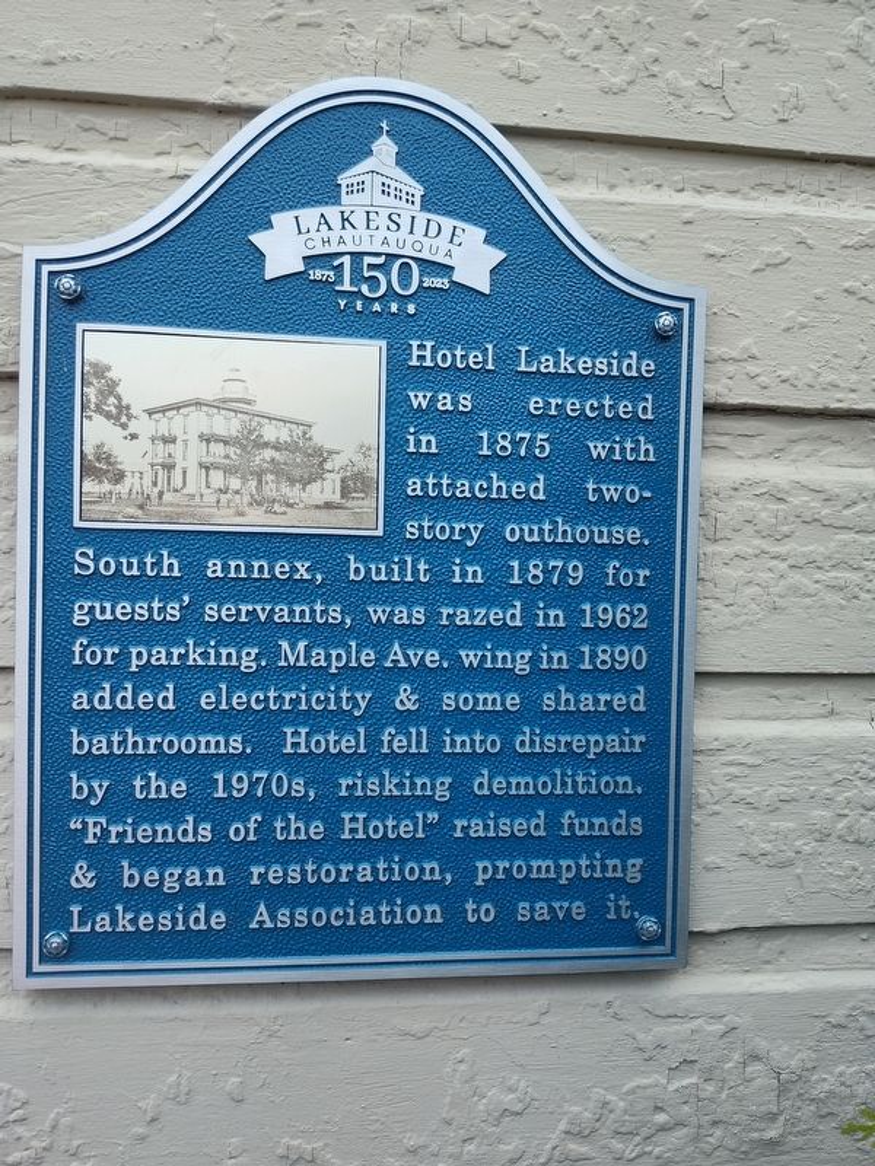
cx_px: 438
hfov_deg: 58.9
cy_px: 583
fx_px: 775
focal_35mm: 23
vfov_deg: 73.9
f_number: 1.8
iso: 100
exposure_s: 1/417
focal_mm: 5.56
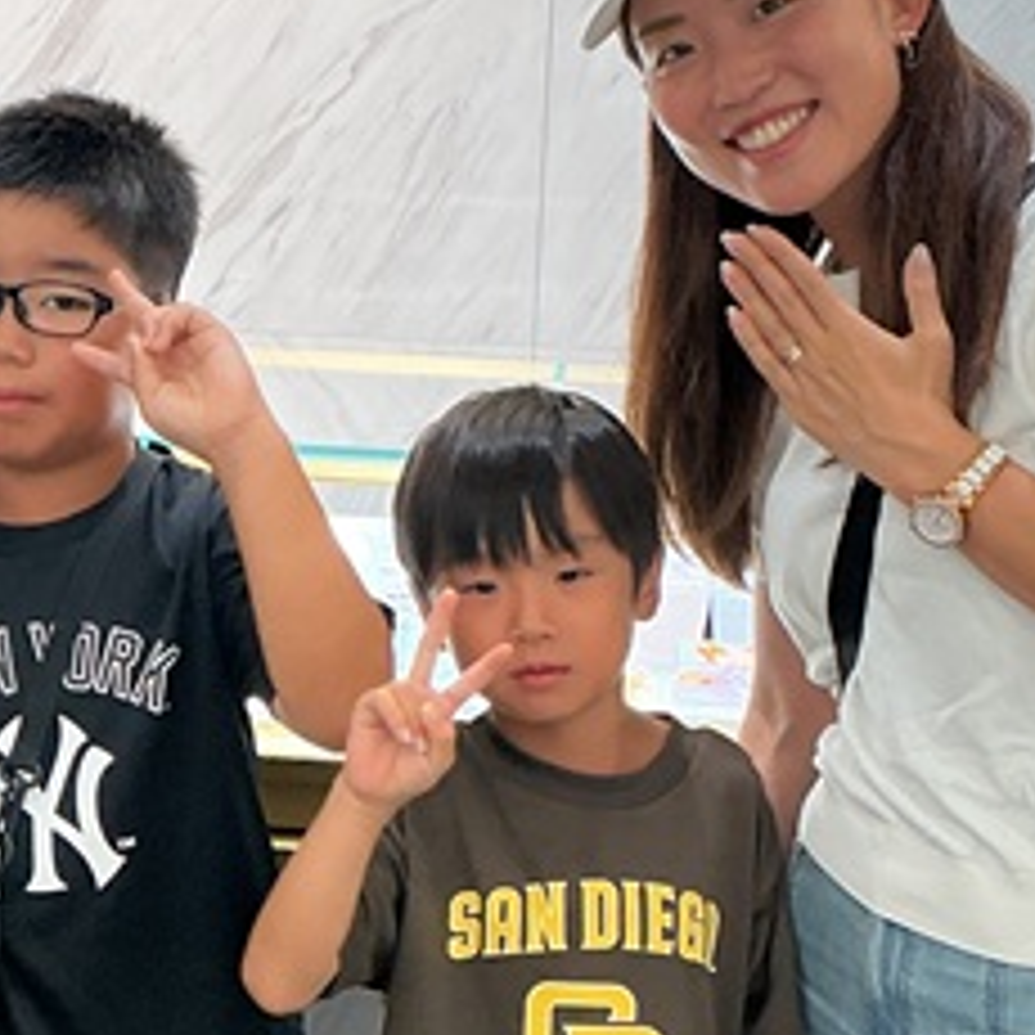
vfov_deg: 25.4
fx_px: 2266
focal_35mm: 67
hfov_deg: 25.2
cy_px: 248
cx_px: 194
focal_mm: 3
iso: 40
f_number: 1.8
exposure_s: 1/120
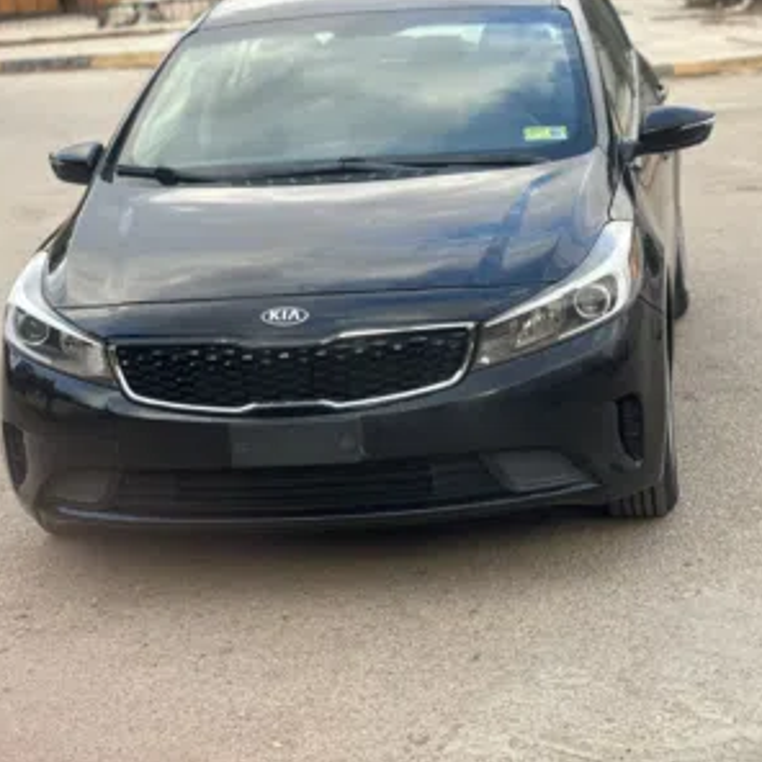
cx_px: 381
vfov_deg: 18.8
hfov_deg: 18.9
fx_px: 2291
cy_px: 278
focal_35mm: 92
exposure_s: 1/121
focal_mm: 9
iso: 64
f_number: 2.8
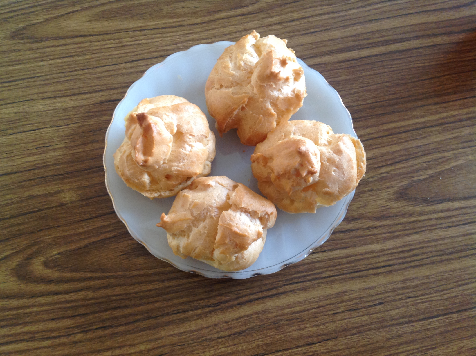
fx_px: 481
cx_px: 238
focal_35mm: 35
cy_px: 178
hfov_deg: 52.7
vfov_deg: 40.6
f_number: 2.4
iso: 125
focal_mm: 4.28
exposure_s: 1/15
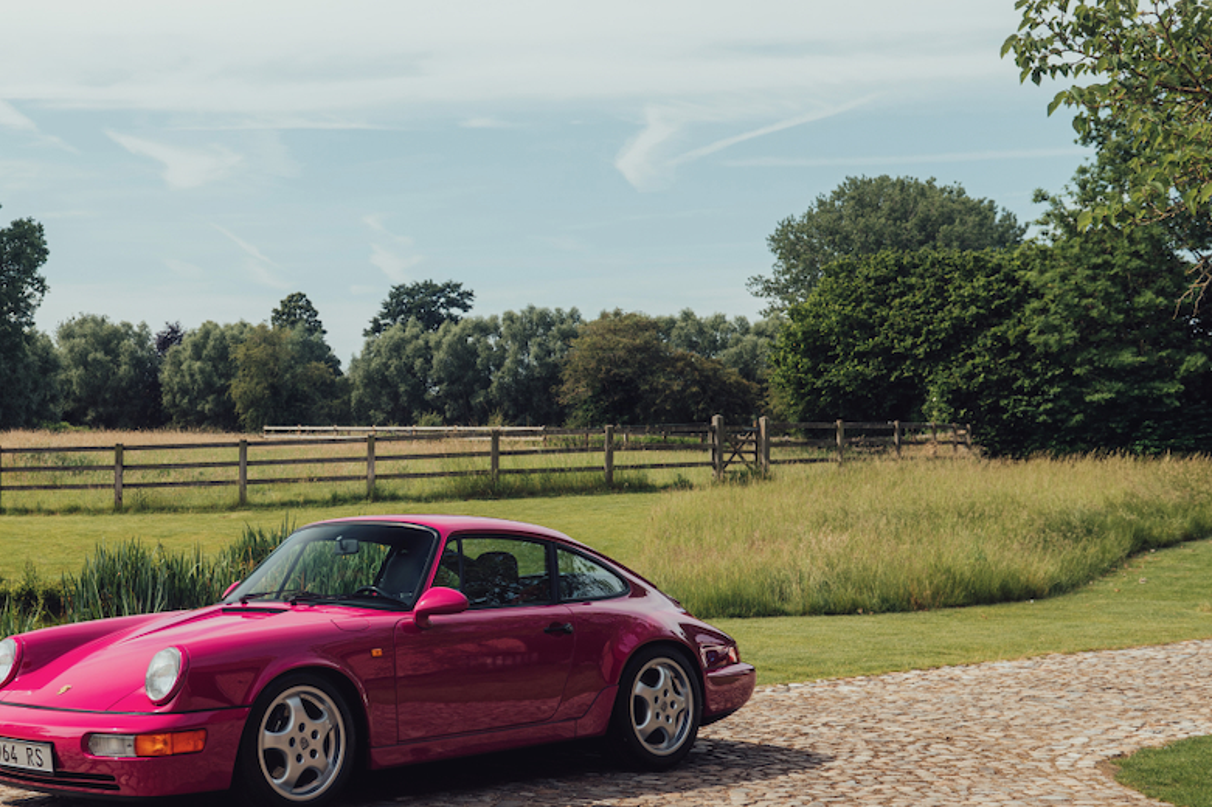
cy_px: 382
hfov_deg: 33.2
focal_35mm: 59
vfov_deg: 23.0
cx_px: 292
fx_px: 1985
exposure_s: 1/160
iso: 100
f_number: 5.6
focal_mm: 36
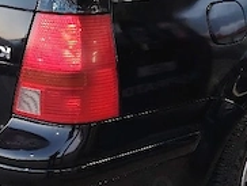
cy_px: 34
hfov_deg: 24.7
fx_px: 564
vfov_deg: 18.5
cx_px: 140
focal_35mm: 79
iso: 934
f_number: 1.75
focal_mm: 5.25
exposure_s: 1/100
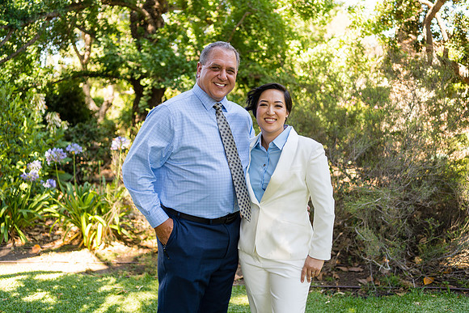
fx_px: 456
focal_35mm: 35
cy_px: 156
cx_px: 234
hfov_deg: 54.4
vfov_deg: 37.9
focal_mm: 35
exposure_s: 1/320
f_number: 2.2
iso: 160
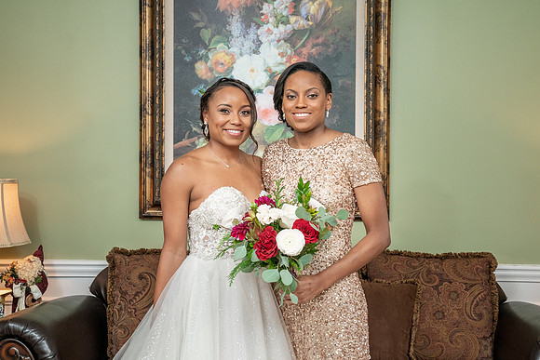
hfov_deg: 37.6
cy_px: 187
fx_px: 793
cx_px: 276
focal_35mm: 53
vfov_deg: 25.6
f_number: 5.6
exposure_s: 1/250
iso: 2000
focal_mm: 46
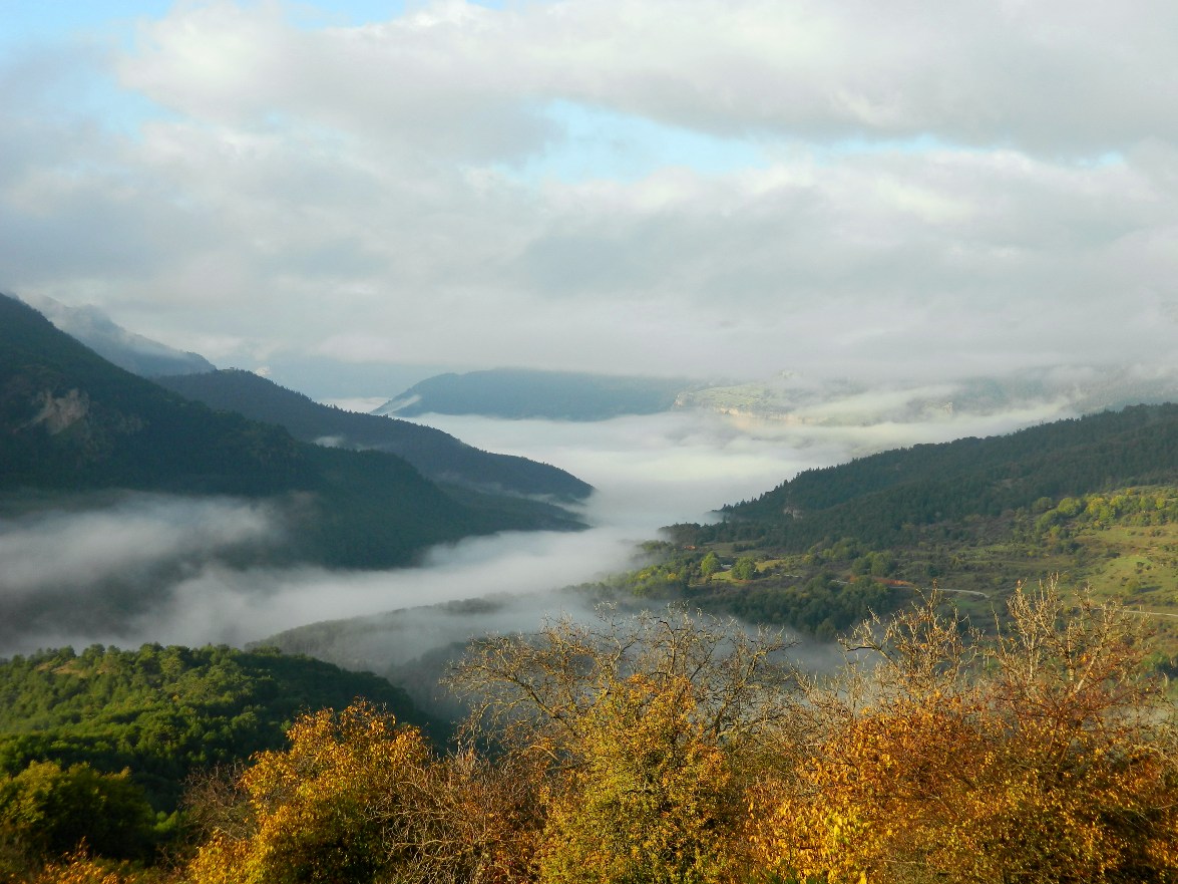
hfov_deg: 33.8
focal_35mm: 57
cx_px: 589
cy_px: 442
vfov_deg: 25.7
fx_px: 1940
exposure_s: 1/250
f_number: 3.8
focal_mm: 10.2
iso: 80
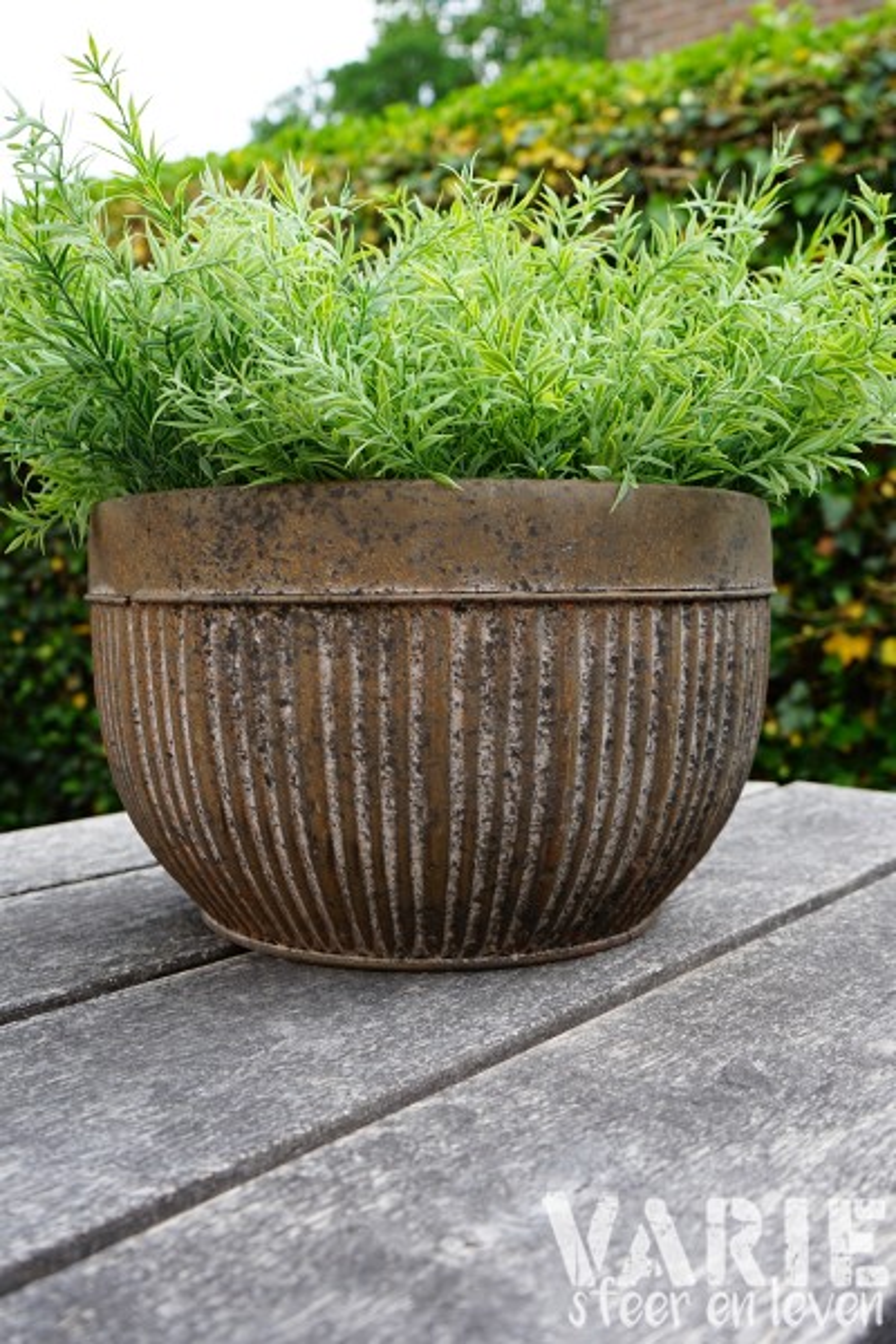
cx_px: 448
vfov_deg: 58.7
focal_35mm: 32
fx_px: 1195
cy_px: 672
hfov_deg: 41.1
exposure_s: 1/60
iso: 100
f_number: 6.3
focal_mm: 32
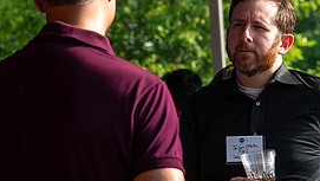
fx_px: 1503
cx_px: 257
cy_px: 16
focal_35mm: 177
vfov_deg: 6.9
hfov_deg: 12.1
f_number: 4.5
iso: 640
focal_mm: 70
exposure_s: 1/2500
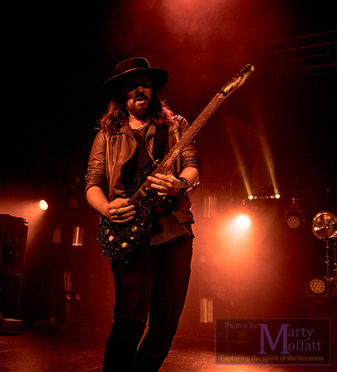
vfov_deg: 41.3
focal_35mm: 43
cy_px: 184
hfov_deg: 37.6
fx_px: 493
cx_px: 135
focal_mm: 17
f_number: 4
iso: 800
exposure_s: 1/160
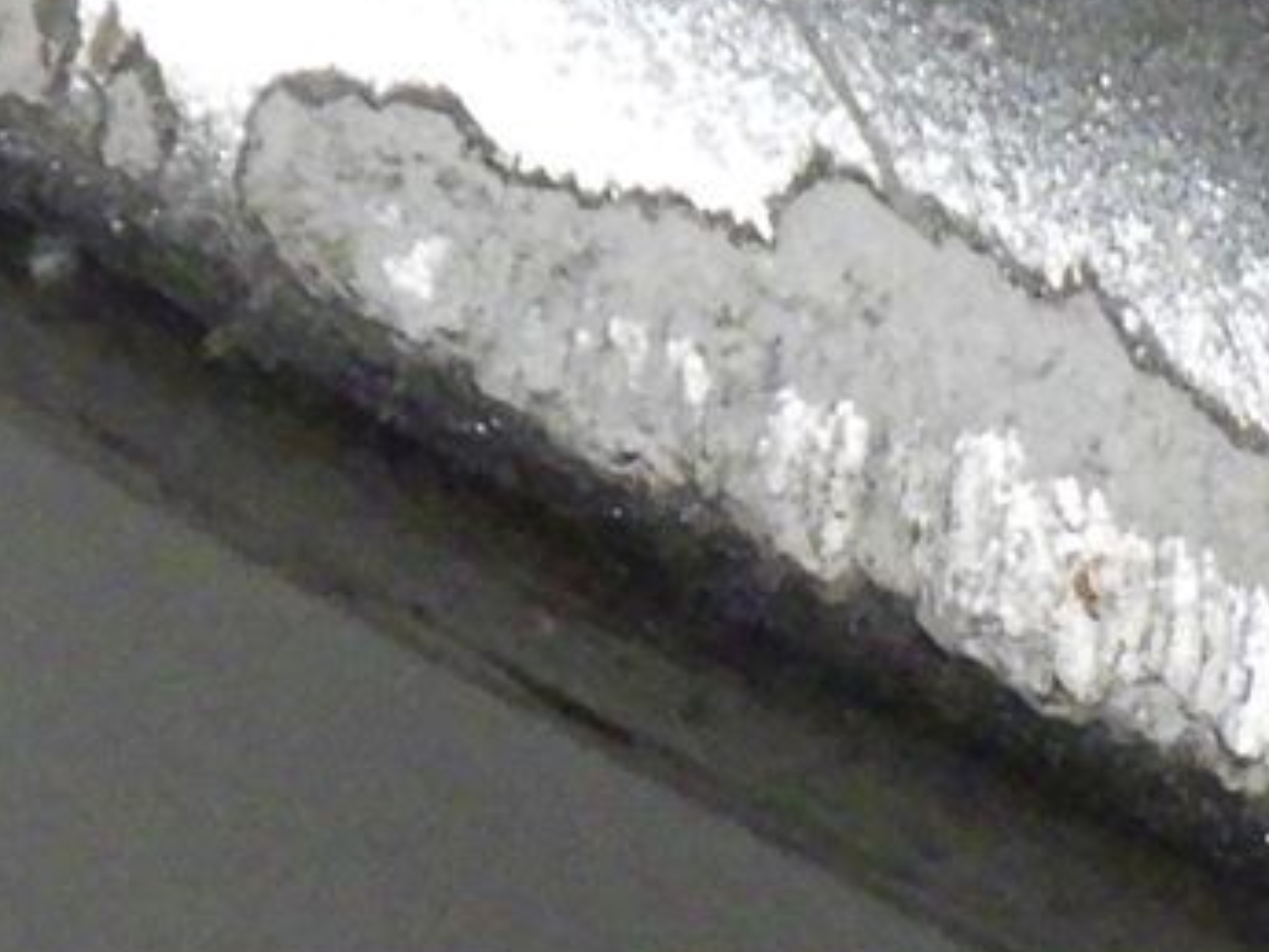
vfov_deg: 6.0
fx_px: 9131
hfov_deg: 7.9
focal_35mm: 249
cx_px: 629
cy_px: 533
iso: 800
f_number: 4.2
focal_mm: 7.5
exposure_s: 1/60
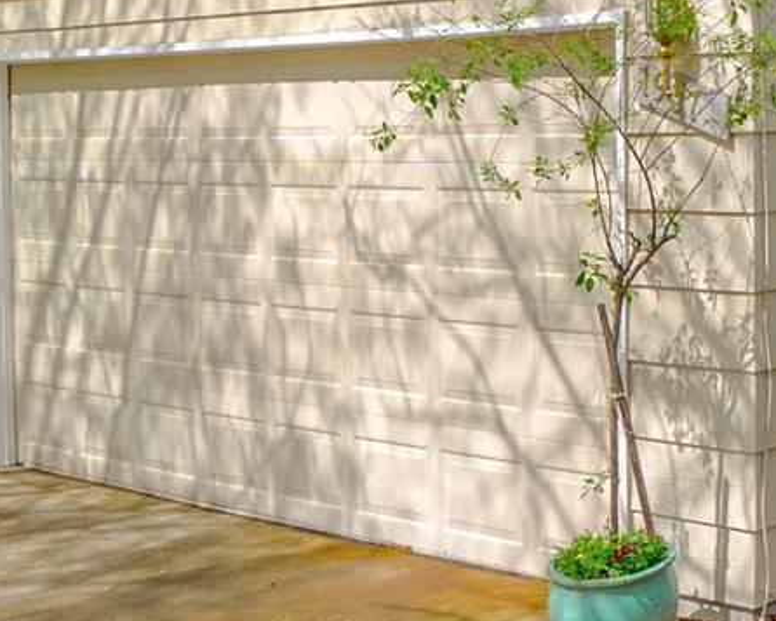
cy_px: 21
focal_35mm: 60
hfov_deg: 26.1
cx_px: 1047
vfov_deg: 24.4
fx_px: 1378
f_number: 7.1
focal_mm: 13
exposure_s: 1/125
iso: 100
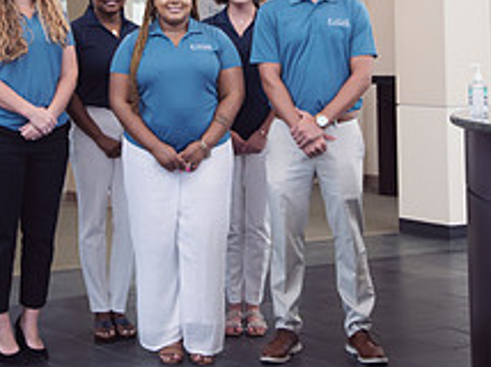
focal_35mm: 85
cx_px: 193
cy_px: -128
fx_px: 1204
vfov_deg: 16.3
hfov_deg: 23.0
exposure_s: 1/320
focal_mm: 42
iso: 1000
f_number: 4
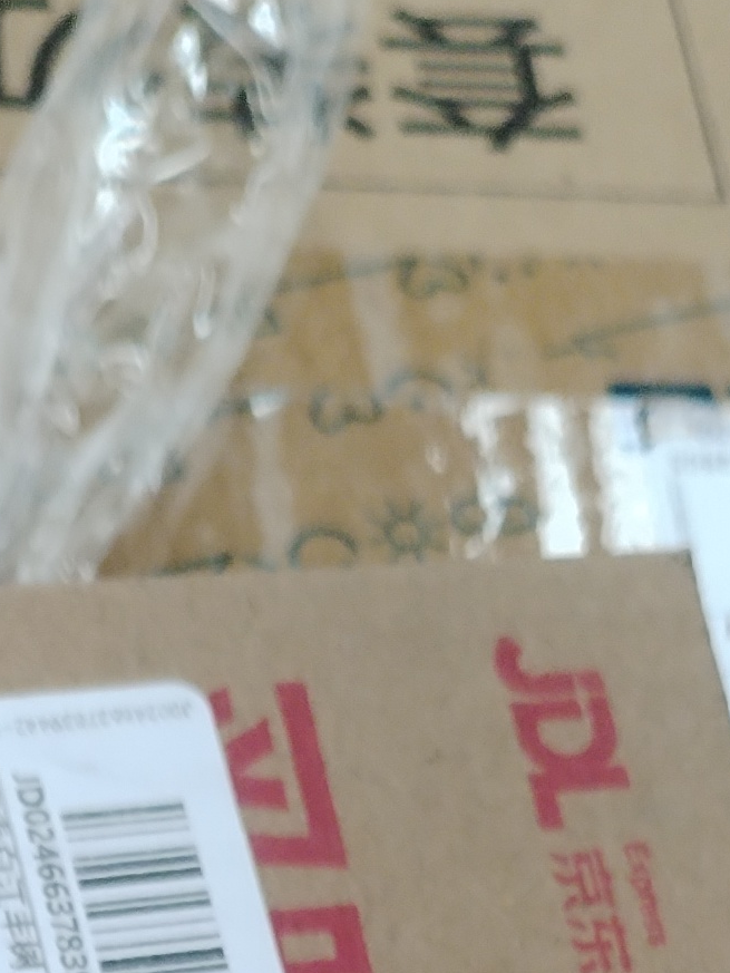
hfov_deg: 12.1
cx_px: 211
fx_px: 3430
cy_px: 2012
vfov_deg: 13.5
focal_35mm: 122
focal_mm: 4.26
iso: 336
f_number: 1.8
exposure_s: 1/33.3
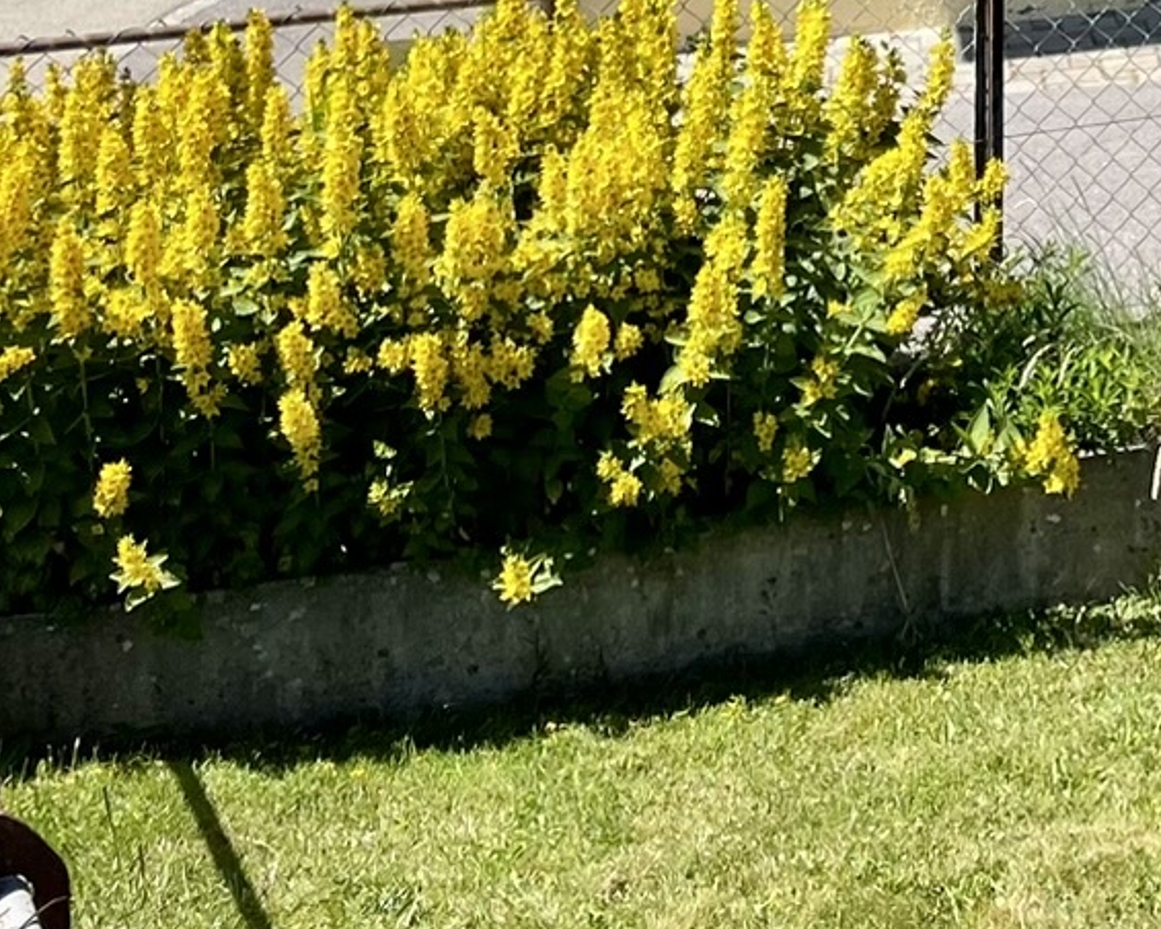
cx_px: 1745
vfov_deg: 15.0
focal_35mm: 92
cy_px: -621
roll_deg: +1.2
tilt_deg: +2.8
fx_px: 3161
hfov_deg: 18.4
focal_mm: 4.2
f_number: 1.6
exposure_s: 1/2092
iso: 32
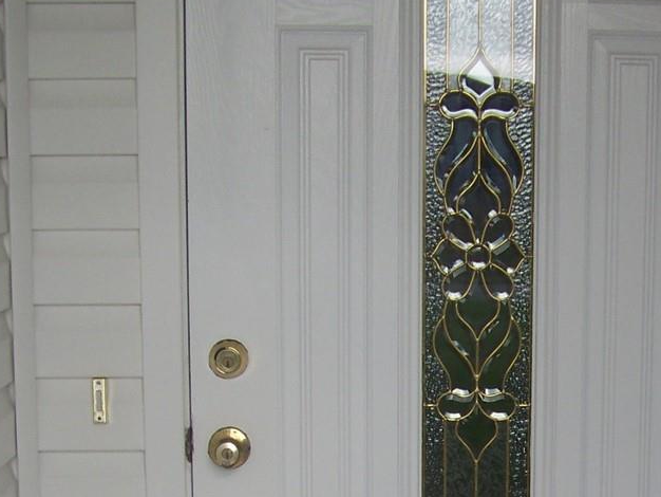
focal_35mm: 92
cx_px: 510
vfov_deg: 15.6
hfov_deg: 21.1
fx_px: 1757
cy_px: 558
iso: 64
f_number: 2.8
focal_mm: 5.85
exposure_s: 1/400
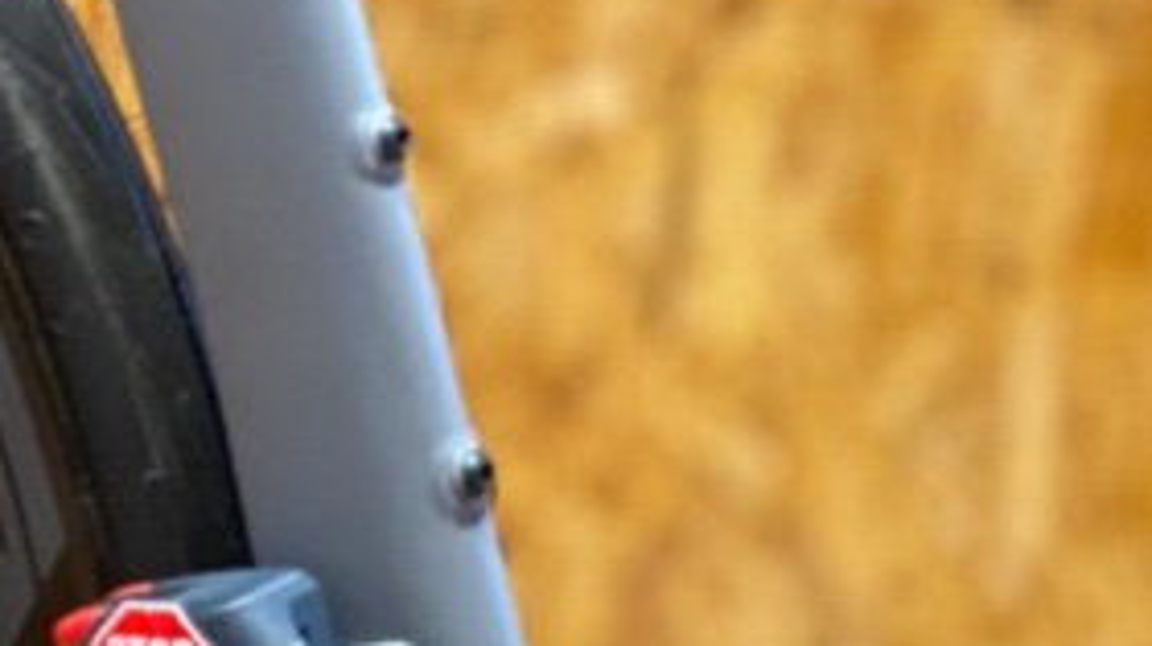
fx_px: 7905
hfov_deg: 8.2
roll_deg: -3.4
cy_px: -160
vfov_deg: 4.7
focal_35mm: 259
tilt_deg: -14.7
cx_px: 1703
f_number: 2
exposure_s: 1/33
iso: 200
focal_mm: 6
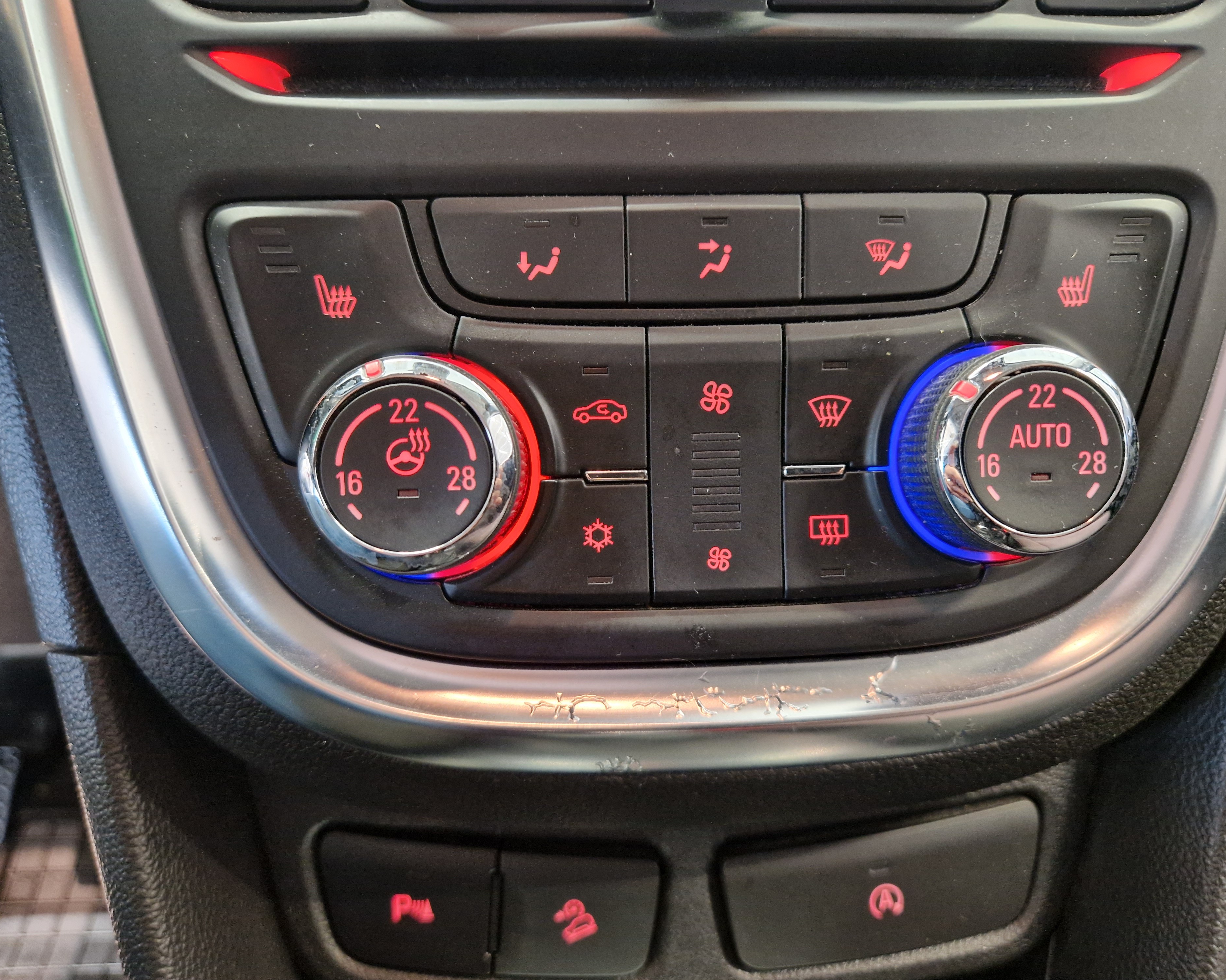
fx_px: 871
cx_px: 637
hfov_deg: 70.3
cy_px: 490
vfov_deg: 58.8
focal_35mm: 24
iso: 640
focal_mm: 5.4
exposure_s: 1/50
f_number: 1.8
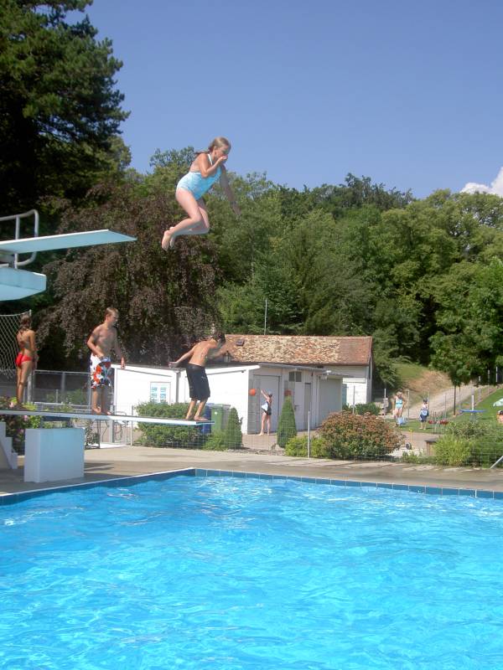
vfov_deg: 47.9
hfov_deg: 36.8
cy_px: 335
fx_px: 756
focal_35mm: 39
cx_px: 252
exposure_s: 1/640
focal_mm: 8
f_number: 4.7
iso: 100
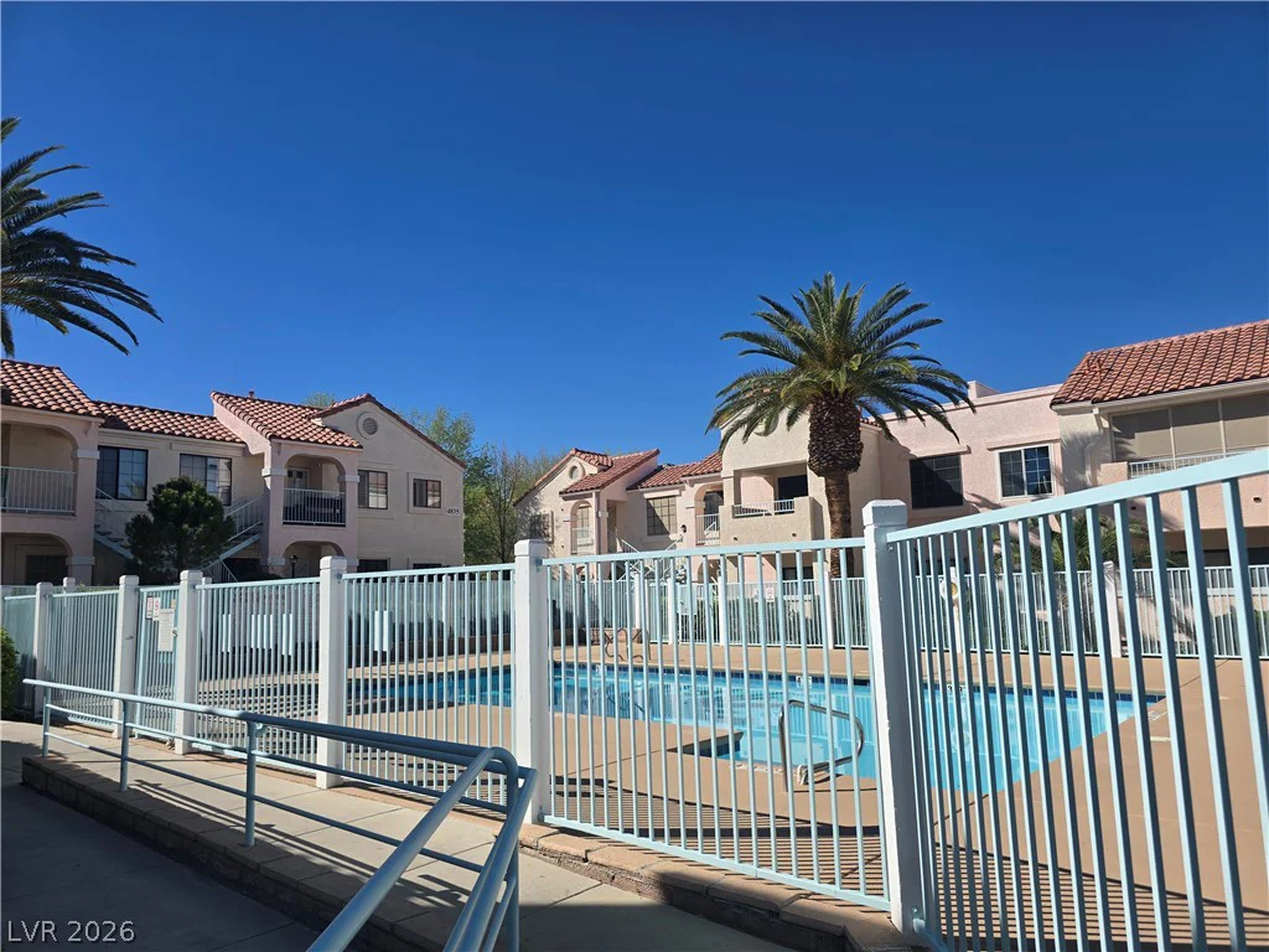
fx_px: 843
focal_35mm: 23
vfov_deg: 58.9
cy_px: 476
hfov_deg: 73.9
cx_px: 634
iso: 12
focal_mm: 6.3
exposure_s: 1/1293
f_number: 1.7
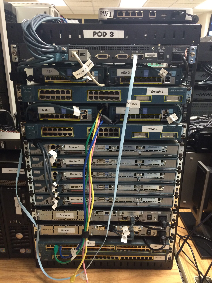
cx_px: 106
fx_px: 245
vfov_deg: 60.0
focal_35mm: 30
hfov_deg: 46.8
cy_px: 142
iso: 125
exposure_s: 1/30
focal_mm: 4.12
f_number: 2.2
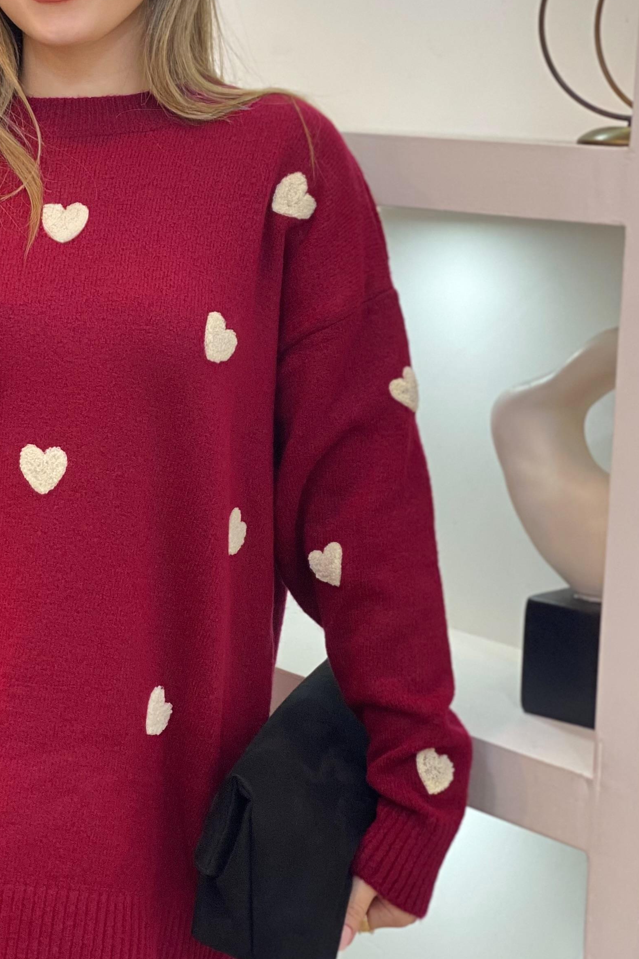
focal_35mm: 93
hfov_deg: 14.6
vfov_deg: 21.9
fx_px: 2476
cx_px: 78
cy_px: 387
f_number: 2
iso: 125
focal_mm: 6
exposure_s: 1/100
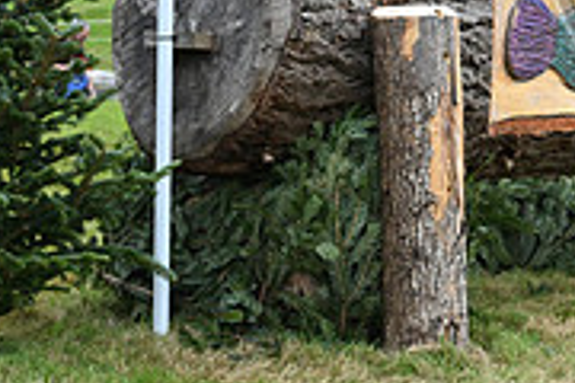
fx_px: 3034
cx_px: 827
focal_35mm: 190
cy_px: -164
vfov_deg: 7.1
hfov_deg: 10.5
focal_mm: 59
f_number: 5.6
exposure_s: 1/1250
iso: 720
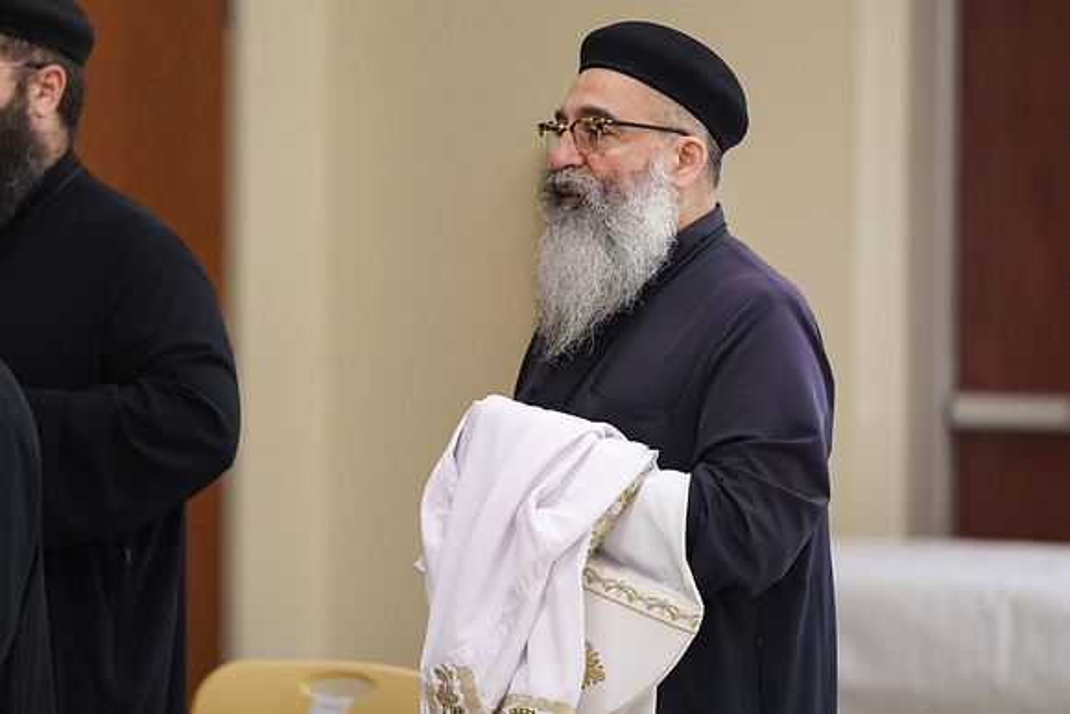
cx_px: 535
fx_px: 5946
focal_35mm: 200
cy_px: 357
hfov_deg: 10.3
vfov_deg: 6.9
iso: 1250
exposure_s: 1/160
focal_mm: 200
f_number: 2.8
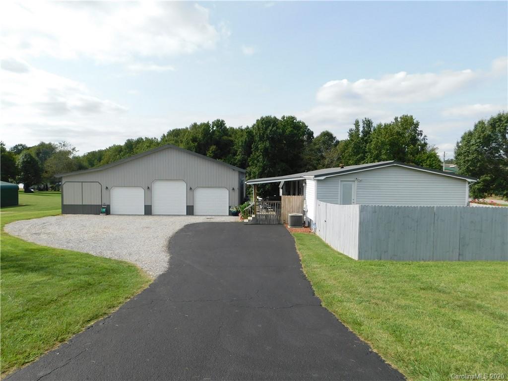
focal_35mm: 23
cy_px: 190
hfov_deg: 73.9
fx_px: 338
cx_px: 254
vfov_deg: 58.9
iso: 125
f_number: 6
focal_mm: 4
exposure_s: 1/400
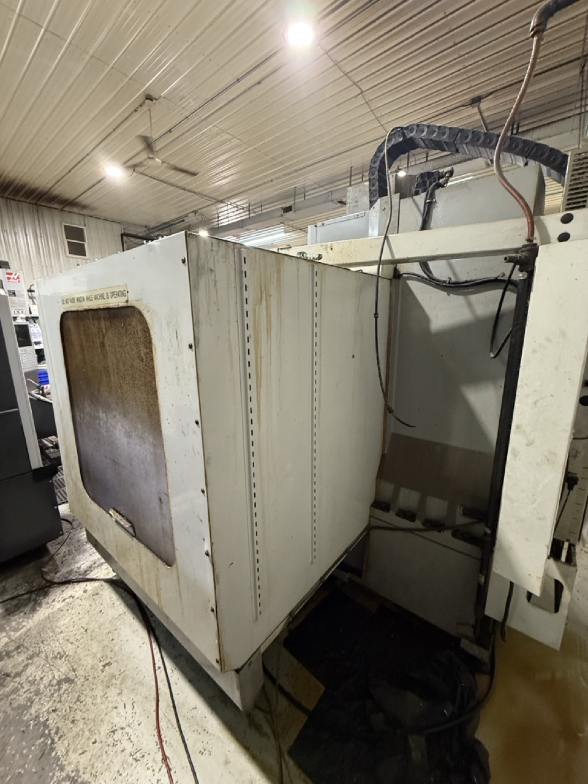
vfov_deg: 102.1
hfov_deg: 85.7
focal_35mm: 14
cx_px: 294
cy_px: 392
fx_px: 317
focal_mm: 2.22
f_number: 2.2
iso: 400
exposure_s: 1/60
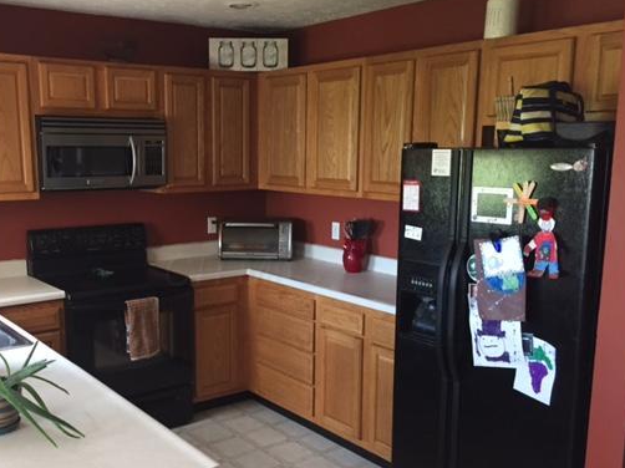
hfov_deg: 49.8
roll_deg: -0.5
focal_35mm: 37
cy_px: 270
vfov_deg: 38.5
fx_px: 668
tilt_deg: -11.5
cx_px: 244
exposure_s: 1/30
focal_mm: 4.15
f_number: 2.2
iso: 125
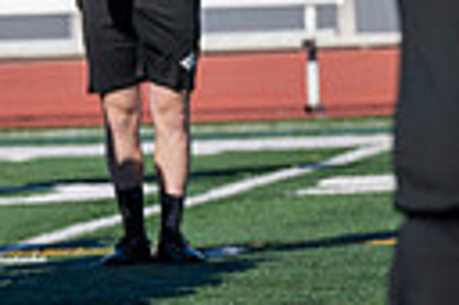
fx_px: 11537
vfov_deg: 1.5
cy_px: 34
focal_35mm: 906
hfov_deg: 2.3
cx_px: -567
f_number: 5
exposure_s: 1/2000
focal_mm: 200
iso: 200
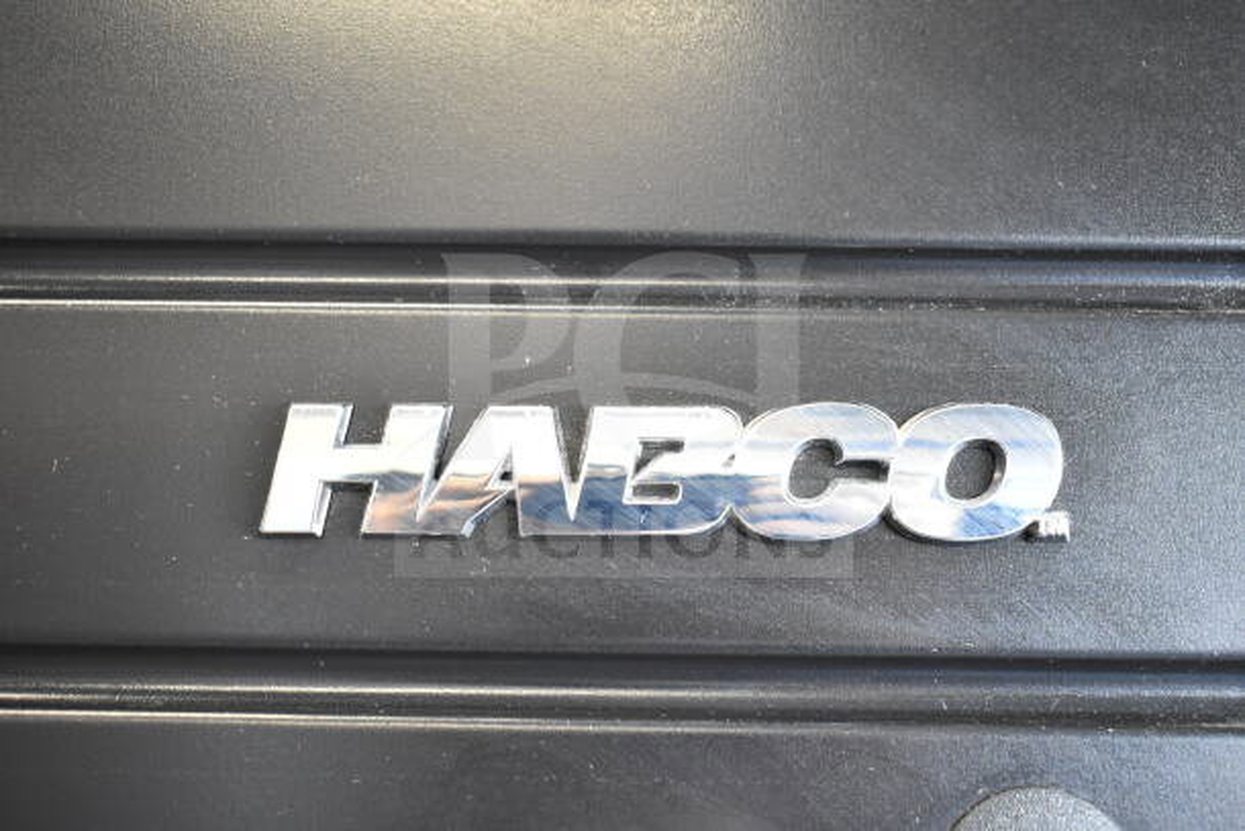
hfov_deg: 45.0
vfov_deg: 30.9
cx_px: 622
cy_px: 416
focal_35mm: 44
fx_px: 1505
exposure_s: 1/50
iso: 2500
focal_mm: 29
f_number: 4.2
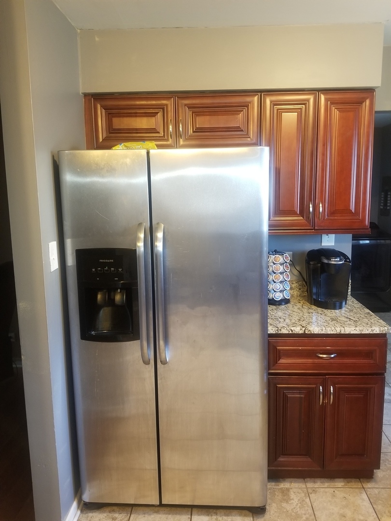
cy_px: 260
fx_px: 392
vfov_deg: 67.3
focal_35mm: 26
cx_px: 196
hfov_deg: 53.1
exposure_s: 1/17
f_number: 1.7
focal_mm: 4.25
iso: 250
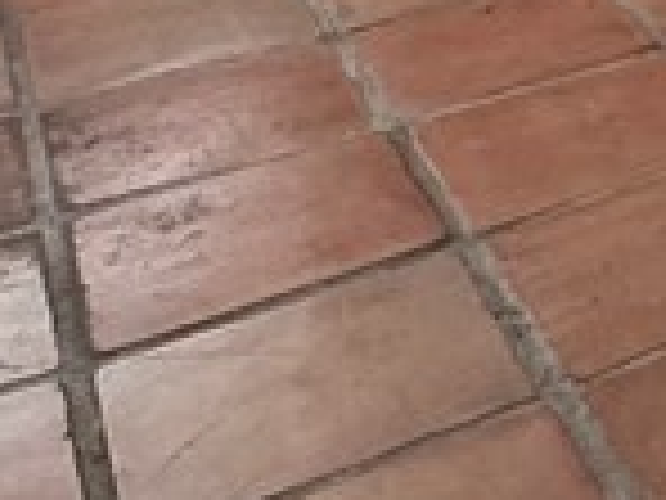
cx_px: 1350
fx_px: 1866
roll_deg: +0.1
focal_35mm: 97
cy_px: -784
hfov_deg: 15.8
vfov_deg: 11.7
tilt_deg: -0.3
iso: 250
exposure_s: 1/121
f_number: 2.2
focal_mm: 2.22
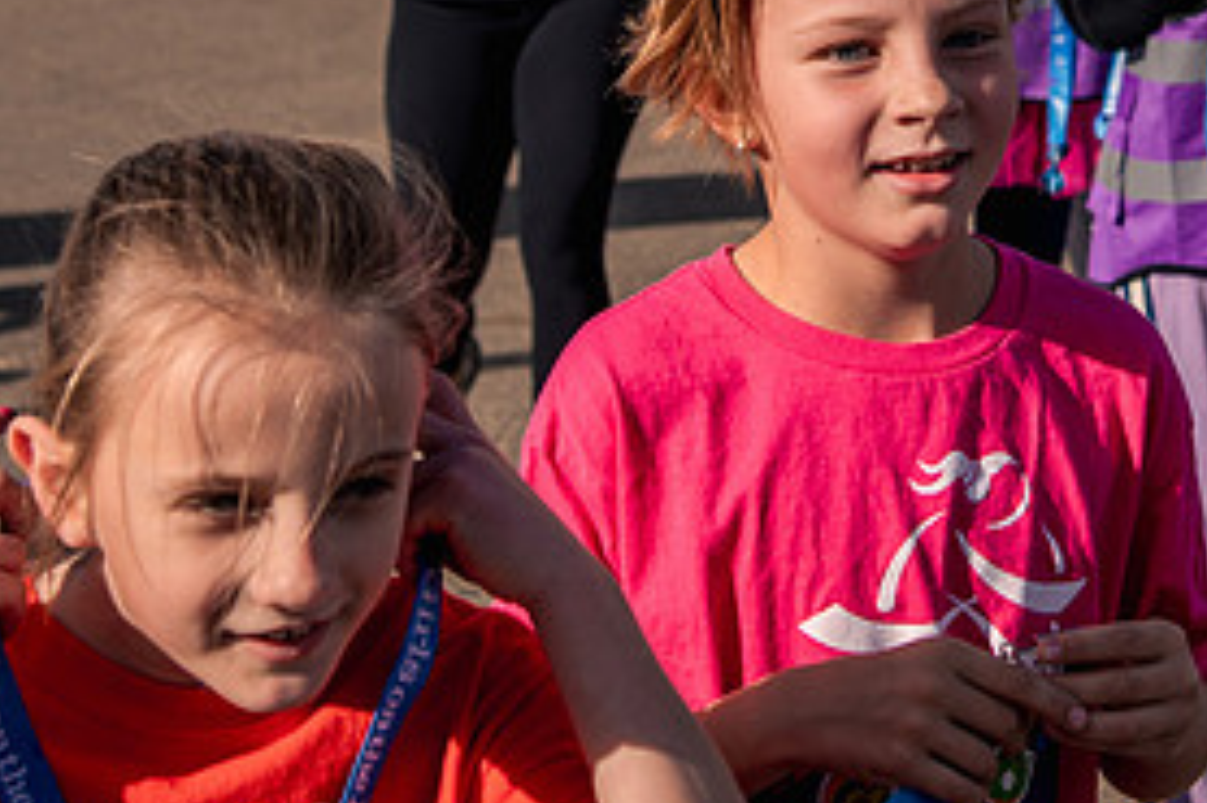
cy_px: -81
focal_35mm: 142
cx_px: 1036
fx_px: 4758
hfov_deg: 14.3
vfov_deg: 9.6
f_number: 5.6
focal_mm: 48
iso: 200
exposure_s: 1/800
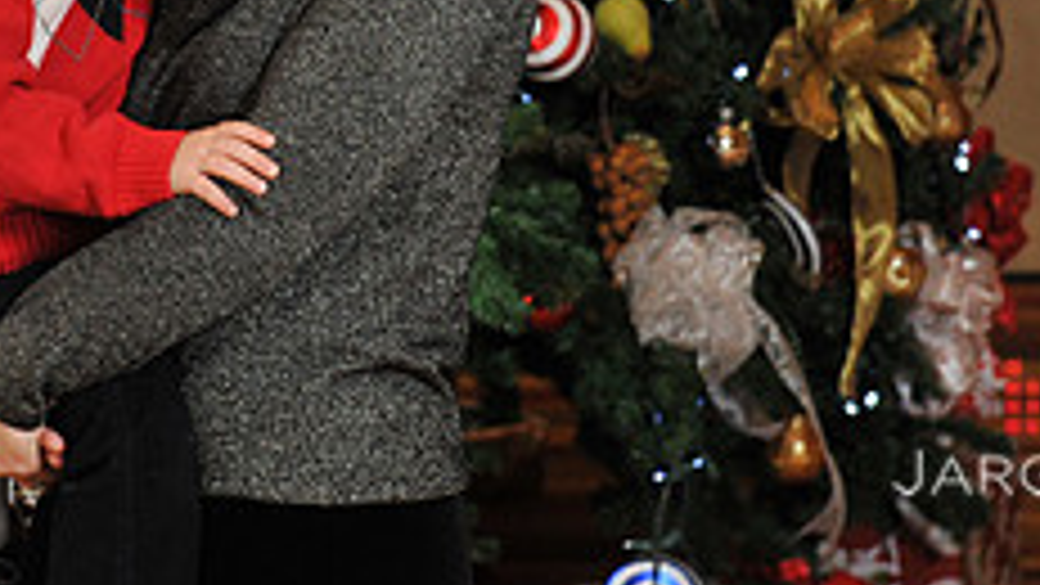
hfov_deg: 13.0
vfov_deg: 7.3
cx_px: 18
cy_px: -274
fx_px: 4496
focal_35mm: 163
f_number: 7.1
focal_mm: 62
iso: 1600
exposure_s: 1/100
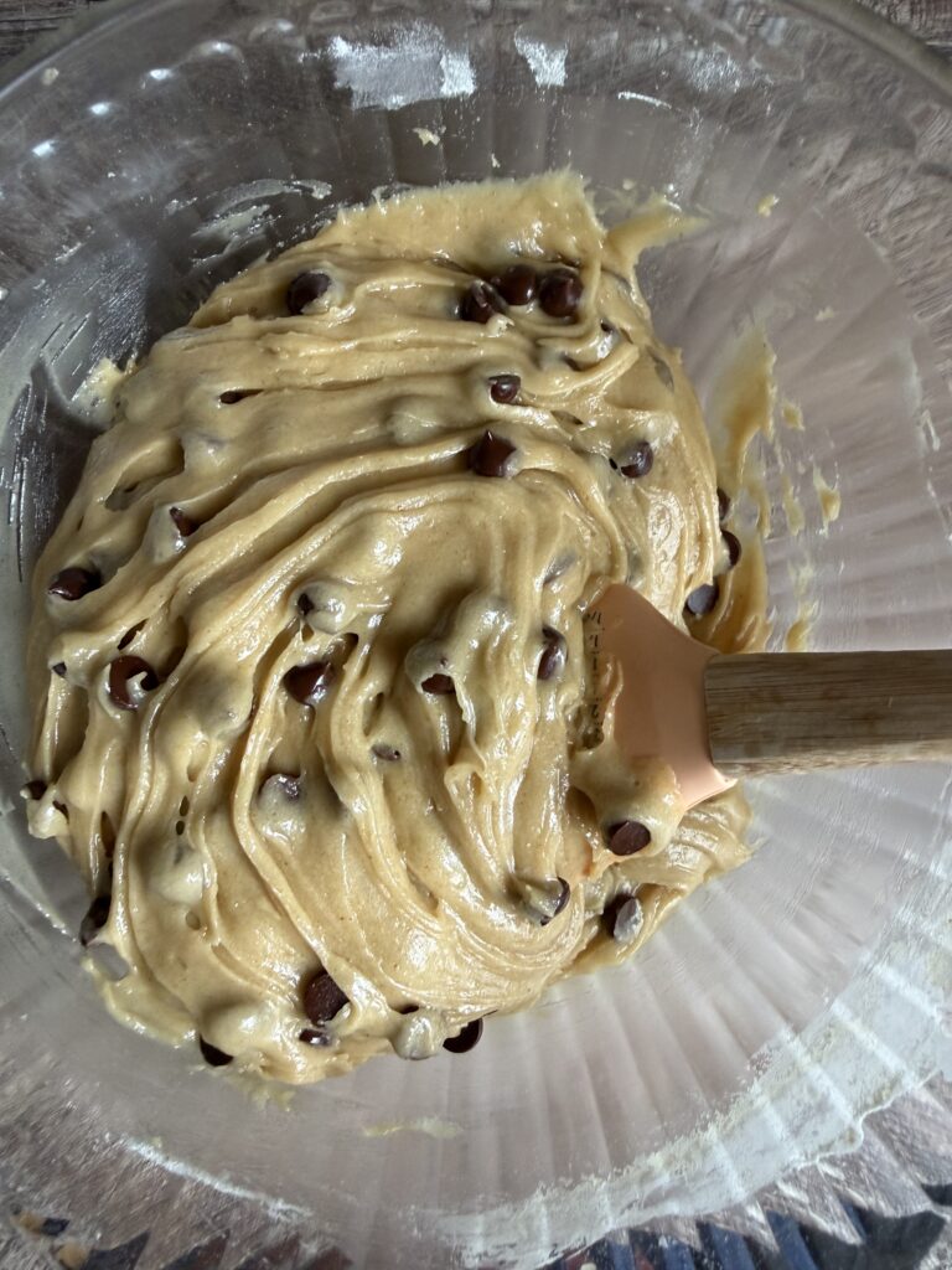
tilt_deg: -82.9
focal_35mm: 24
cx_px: 476
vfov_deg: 71.6
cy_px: 635
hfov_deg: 56.8
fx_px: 880
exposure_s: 1/120
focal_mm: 2.22
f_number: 2.2
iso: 320
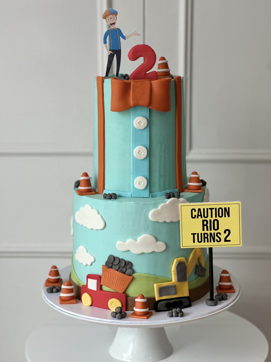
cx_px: 136
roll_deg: +0.2
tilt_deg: -10.0
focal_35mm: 77
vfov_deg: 25.3
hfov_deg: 19.1
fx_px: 804
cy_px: 181
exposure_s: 1/121
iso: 125
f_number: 2.8
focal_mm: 9
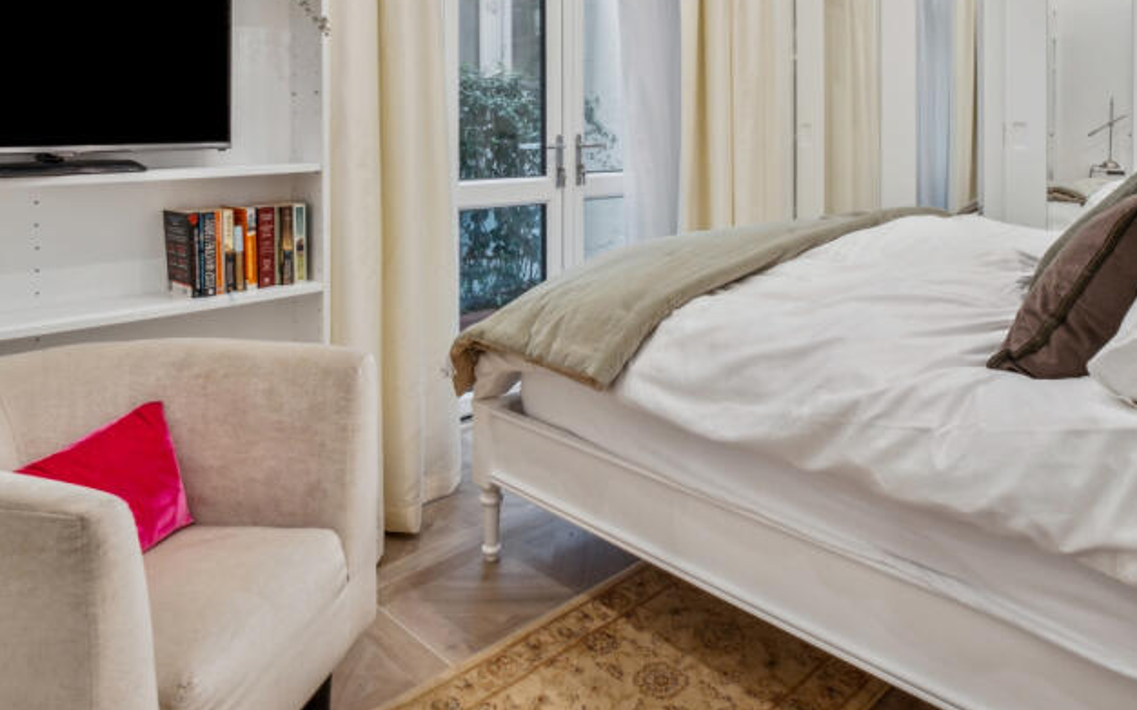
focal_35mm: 25
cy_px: 115
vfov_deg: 46.0
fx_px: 775
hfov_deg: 72.3
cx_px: 638
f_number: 11
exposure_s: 1/8
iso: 400
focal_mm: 10
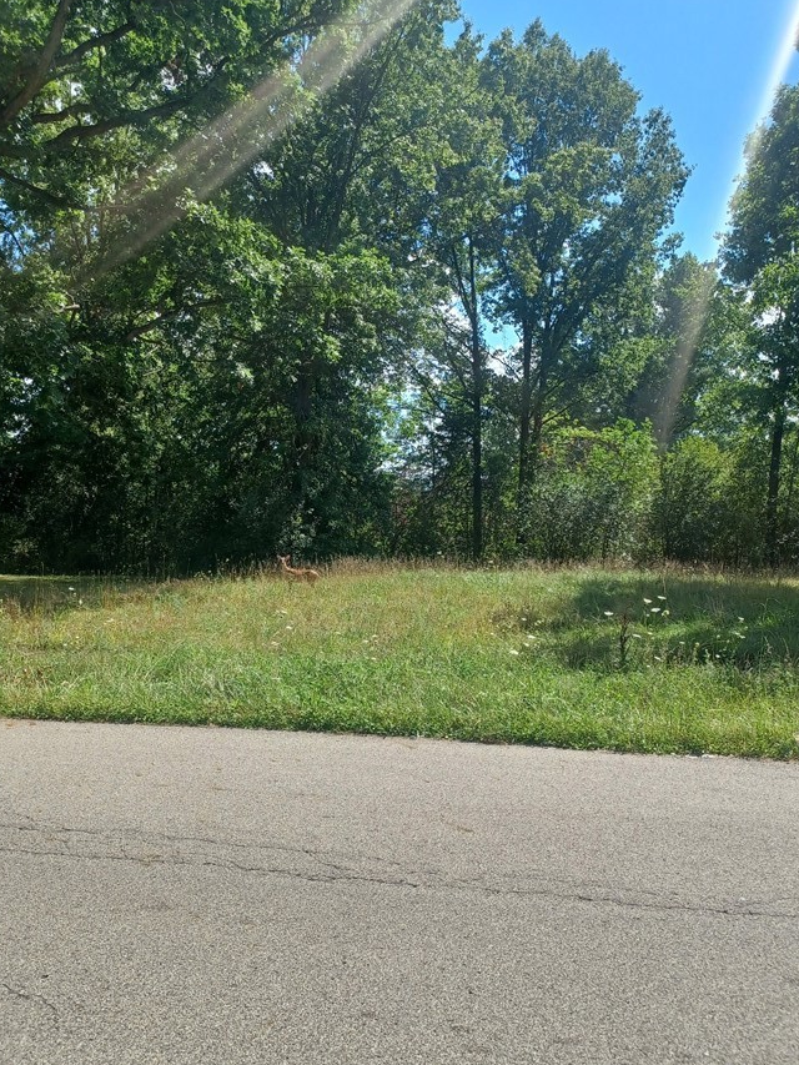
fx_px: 923
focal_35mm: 30
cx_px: 367
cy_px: 583
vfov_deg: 59.8
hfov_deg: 46.8
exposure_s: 1/221
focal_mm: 4.6
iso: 32
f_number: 1.8
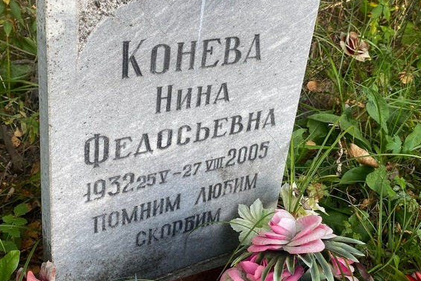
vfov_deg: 34.4
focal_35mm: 38
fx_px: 445
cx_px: 167
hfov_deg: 50.3
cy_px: 71
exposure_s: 1/317
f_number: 1.8
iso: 32
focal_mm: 4.25
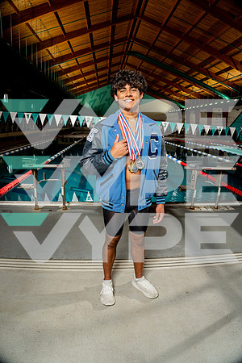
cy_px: 182
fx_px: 202
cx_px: 121
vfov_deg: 84.0
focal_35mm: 20
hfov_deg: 61.9
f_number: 5.6
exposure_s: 1/250
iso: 640
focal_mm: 20
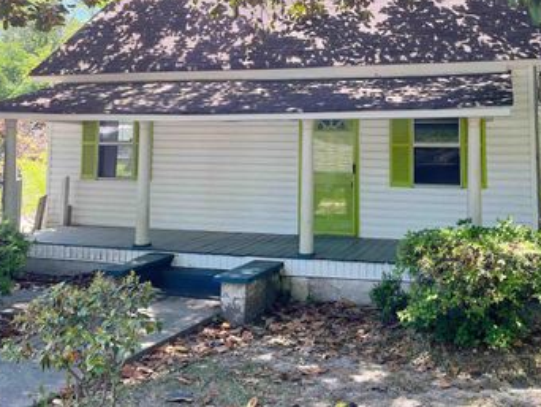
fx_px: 594
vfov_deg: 37.0
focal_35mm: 38
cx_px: 346
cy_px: 112
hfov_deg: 48.4
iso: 50
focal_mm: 5.1
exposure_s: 1/459
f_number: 1.6
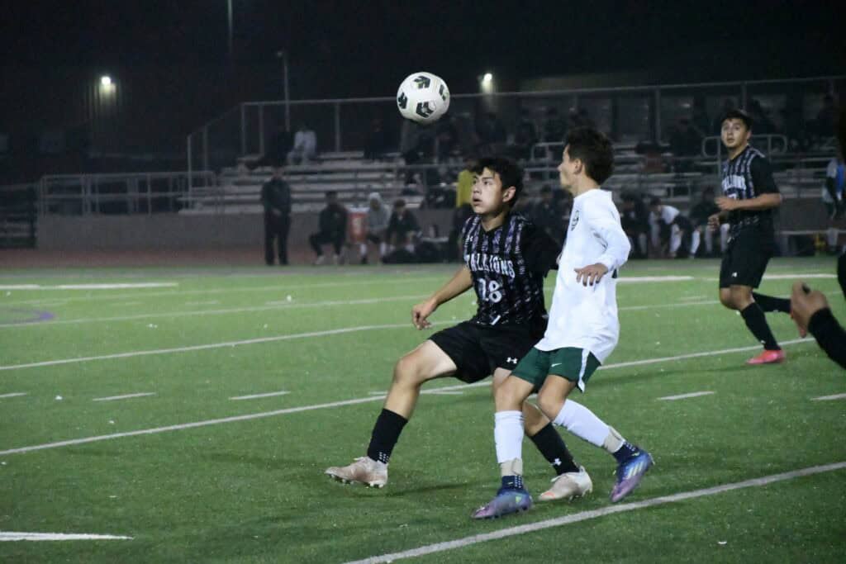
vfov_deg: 7.5
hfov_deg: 11.2
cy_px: 282
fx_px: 4301
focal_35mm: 183
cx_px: 423
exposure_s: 1/1600
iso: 40000
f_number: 5.6
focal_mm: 122
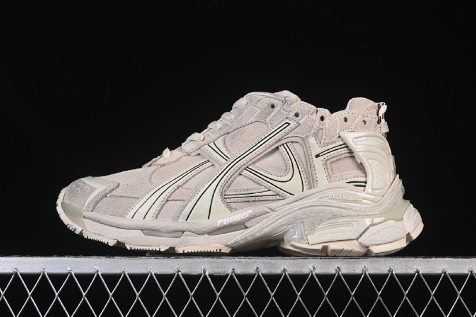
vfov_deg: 18.2
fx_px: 992
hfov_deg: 27.0
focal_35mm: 75
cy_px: 158
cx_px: 238
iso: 160
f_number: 8
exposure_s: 1/80
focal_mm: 50
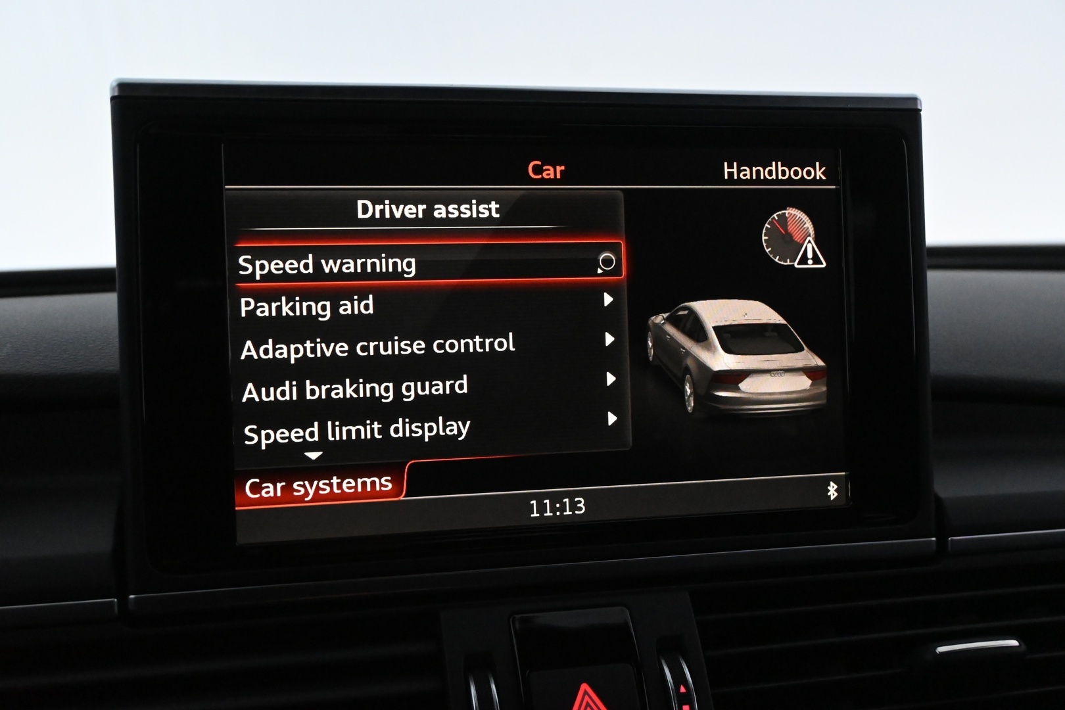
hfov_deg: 47.2
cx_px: 532
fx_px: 1220
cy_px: 355
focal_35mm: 41
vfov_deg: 32.4
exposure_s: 1/125
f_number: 5.6
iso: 6400
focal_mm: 27.5
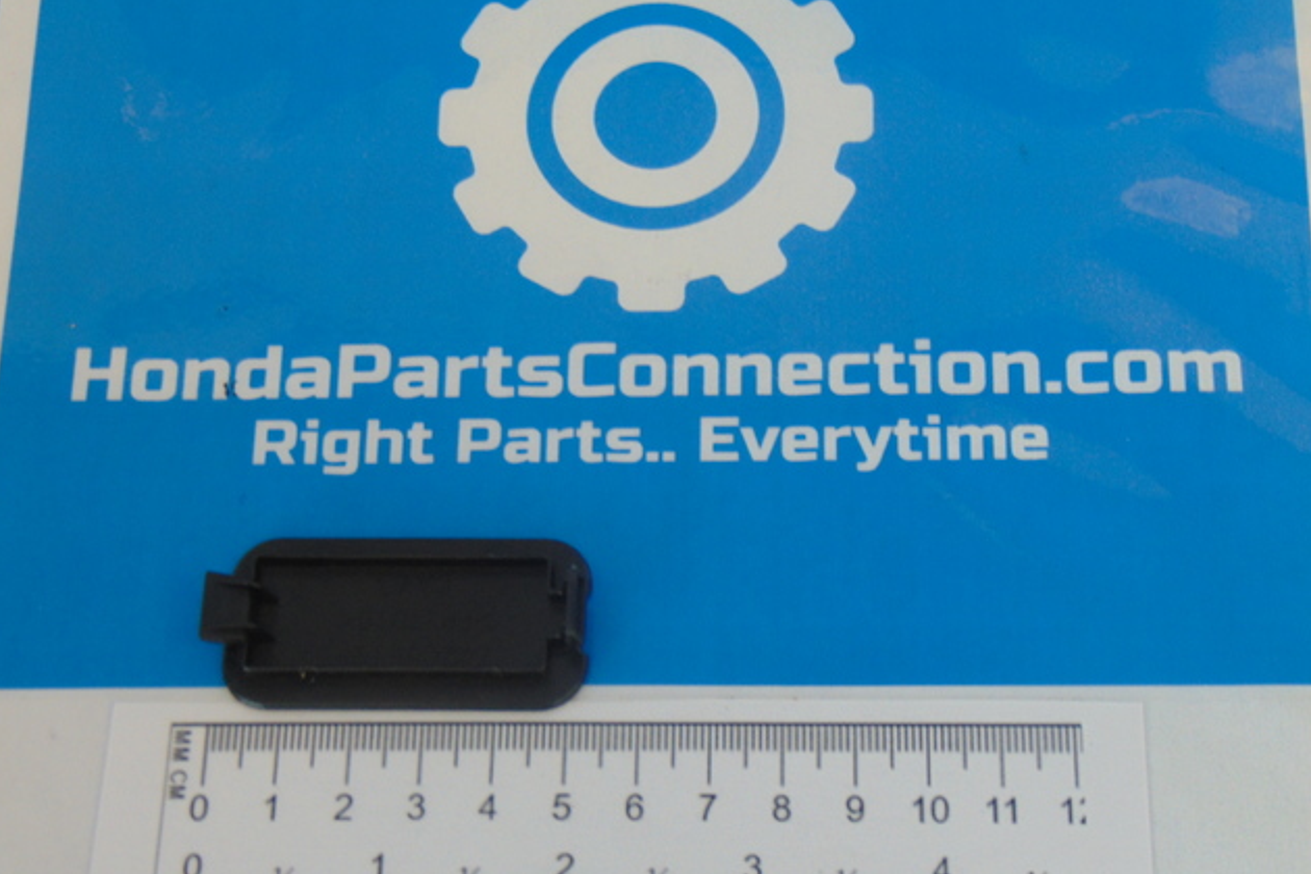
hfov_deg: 27.0
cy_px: 491
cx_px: 647
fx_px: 2731
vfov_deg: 18.2
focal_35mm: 75
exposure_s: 1/30
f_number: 3.7
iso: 80
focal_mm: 12.8
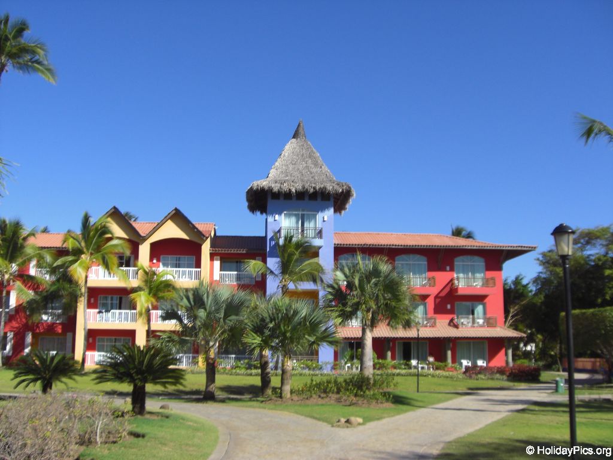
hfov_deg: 49.0
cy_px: 230
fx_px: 673
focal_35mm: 38
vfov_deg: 37.7
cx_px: 306
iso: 64
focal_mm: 6.2
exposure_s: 1/125
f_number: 8
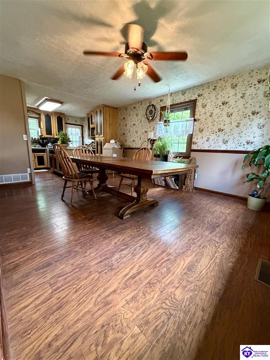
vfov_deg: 102.1
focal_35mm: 14
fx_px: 146
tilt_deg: -12.0
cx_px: 135
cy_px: 180
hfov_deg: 85.7
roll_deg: -1.9
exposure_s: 1/60
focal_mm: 2.22
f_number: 2.2
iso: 640
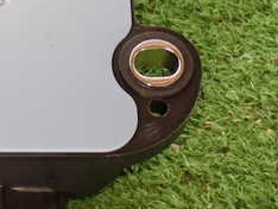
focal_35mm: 182
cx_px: -5
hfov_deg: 10.8
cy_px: 90
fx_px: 1463
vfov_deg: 8.2
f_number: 3.9
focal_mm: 12.73
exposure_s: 1/40
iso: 800
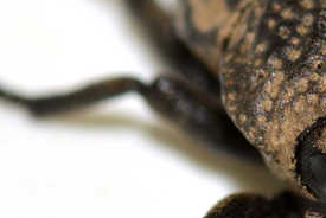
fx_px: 4741
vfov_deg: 2.6
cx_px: 359
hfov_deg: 3.9
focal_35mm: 523
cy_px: 121
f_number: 20
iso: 100
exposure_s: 1/200
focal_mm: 100
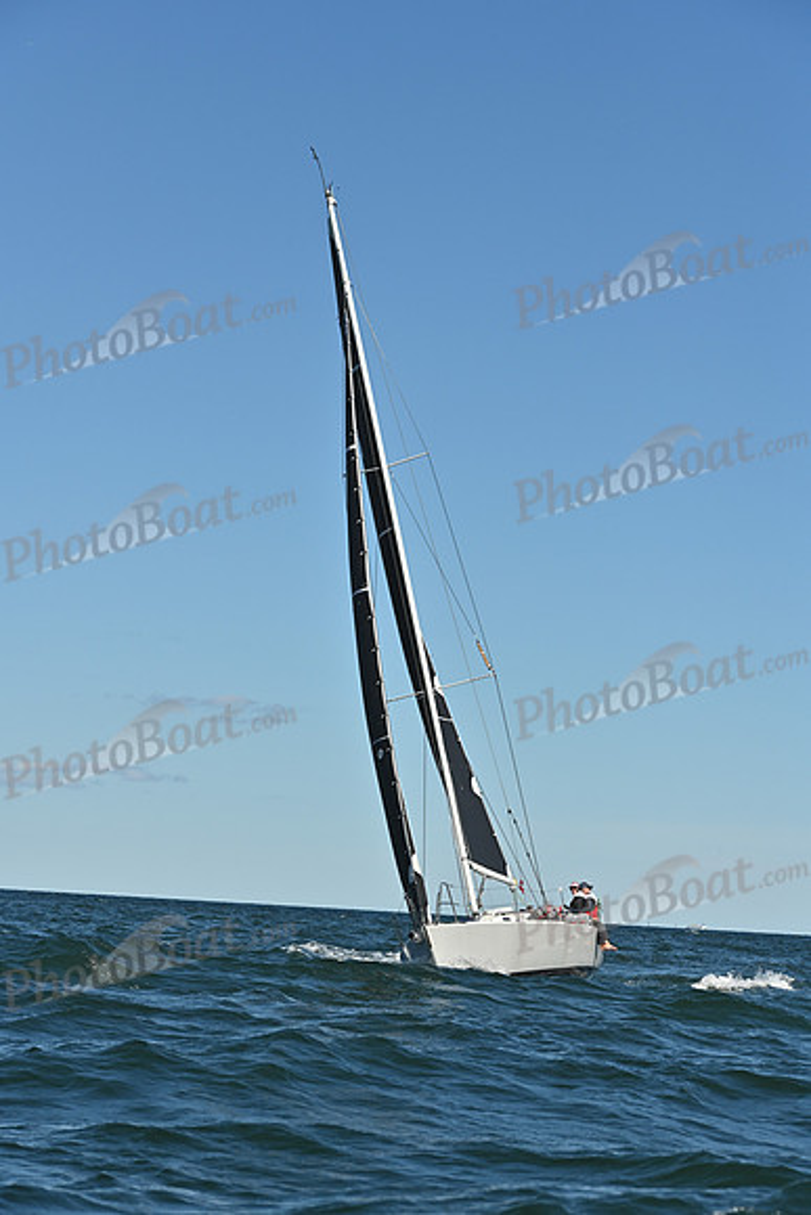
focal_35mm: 98
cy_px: 608
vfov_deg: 20.8
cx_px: 406
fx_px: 3309
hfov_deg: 14.0
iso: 320
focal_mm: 98
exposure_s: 1/3200
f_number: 7.1
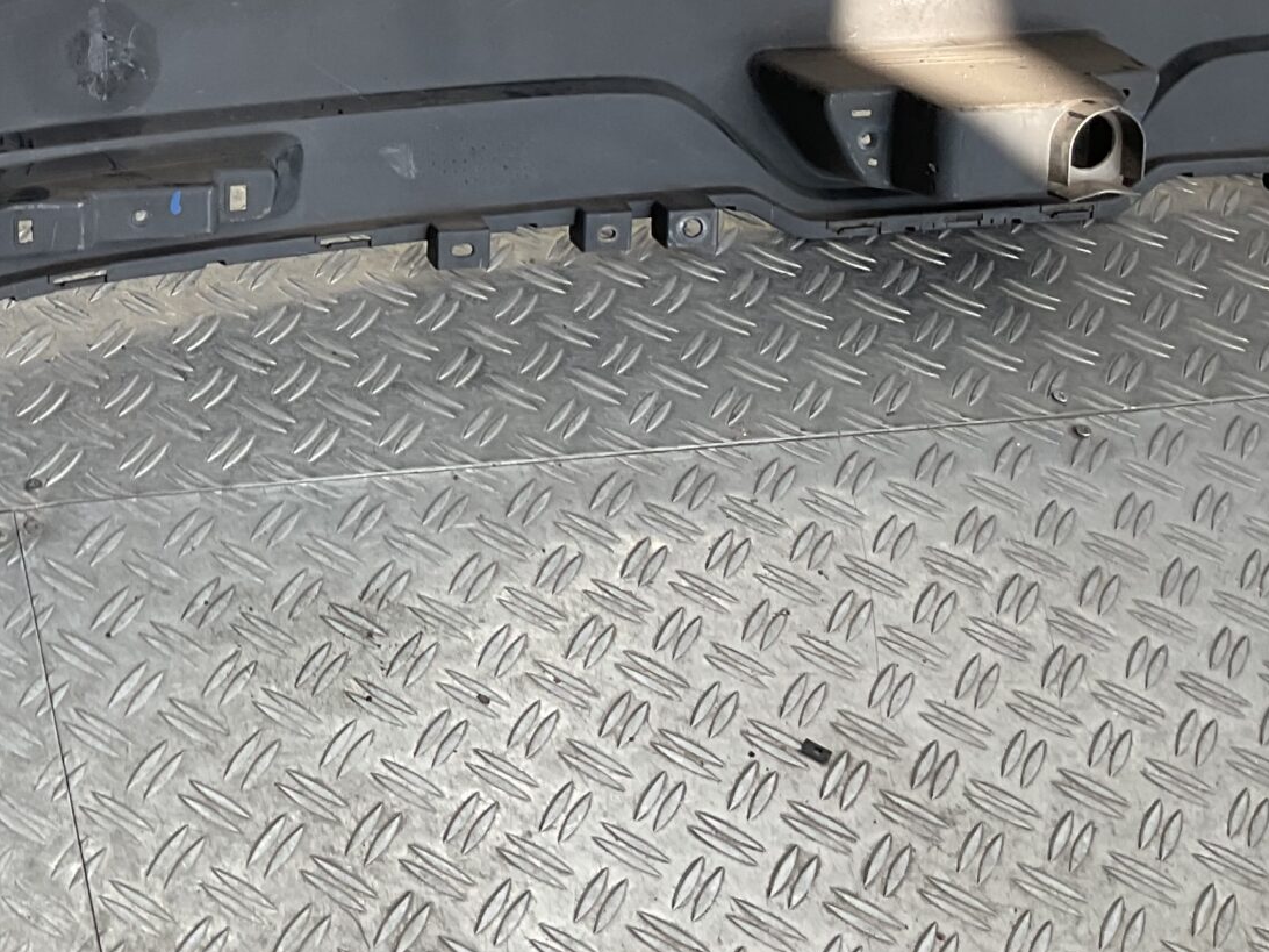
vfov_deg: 21.1
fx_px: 2493
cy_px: 74
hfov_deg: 27.5
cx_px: 128
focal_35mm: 68
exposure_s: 1/103
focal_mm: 3
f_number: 1.8
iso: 16
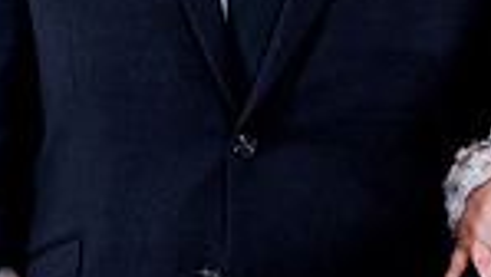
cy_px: -1
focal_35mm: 471
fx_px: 6135
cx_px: 538
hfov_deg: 4.6
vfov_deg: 2.6
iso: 640
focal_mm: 104
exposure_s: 1/160
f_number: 2
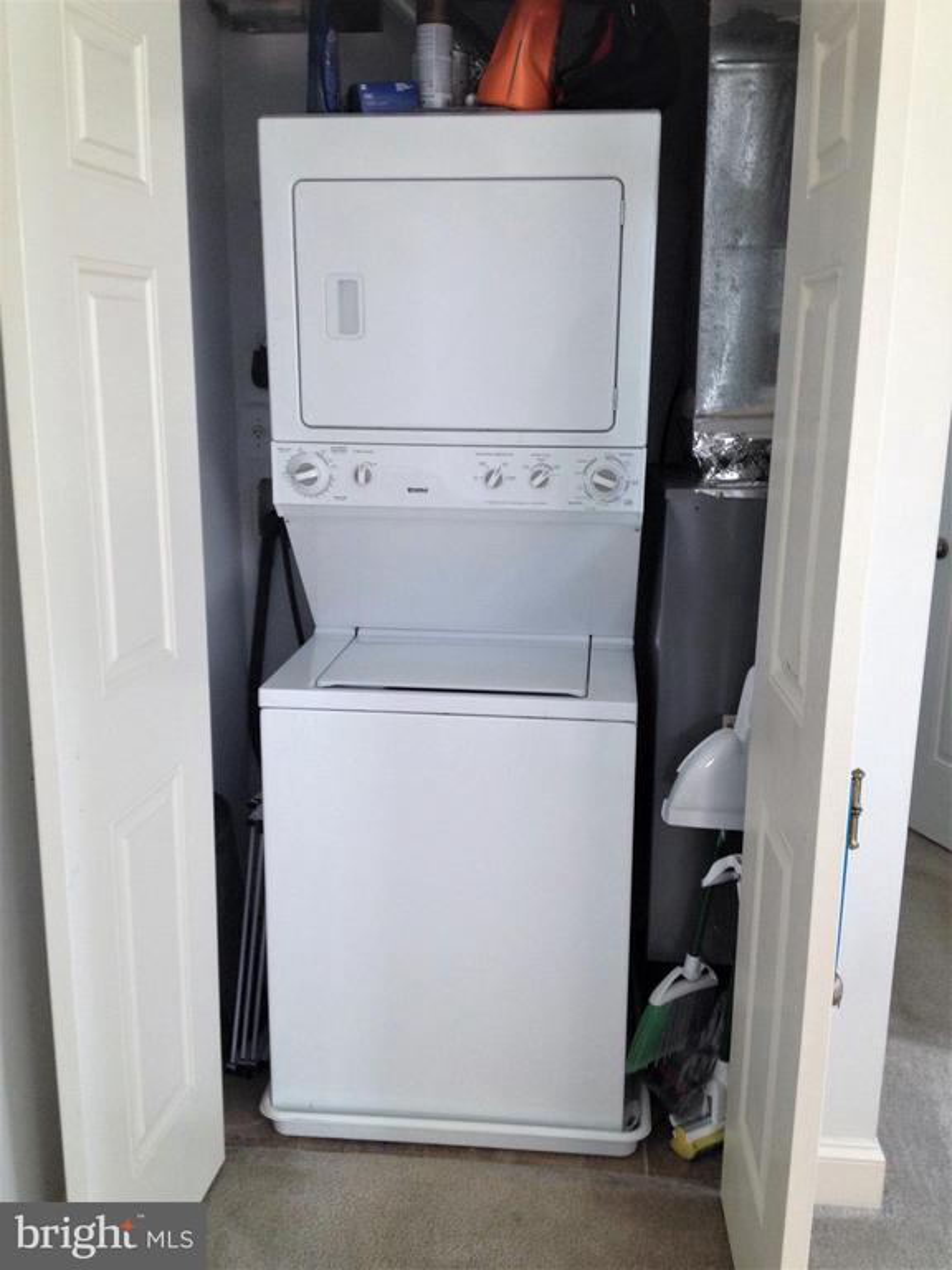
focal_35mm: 35
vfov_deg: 52.6
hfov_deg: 40.7
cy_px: 635
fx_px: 1283
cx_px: 476
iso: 125
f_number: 2.4
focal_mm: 4.28
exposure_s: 1/20
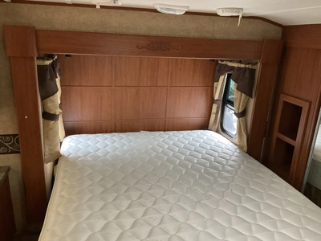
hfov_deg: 61.7
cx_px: 160
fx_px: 269
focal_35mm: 29
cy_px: 120
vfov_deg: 48.2
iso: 250
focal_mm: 3
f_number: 1.8
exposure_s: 1/60
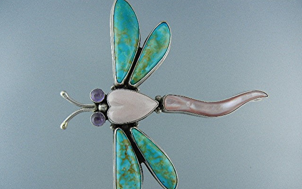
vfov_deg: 39.3
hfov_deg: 59.7
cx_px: 151
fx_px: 263
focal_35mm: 32
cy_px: 110
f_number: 3.5
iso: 400
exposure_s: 1/23.4
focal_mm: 5.4
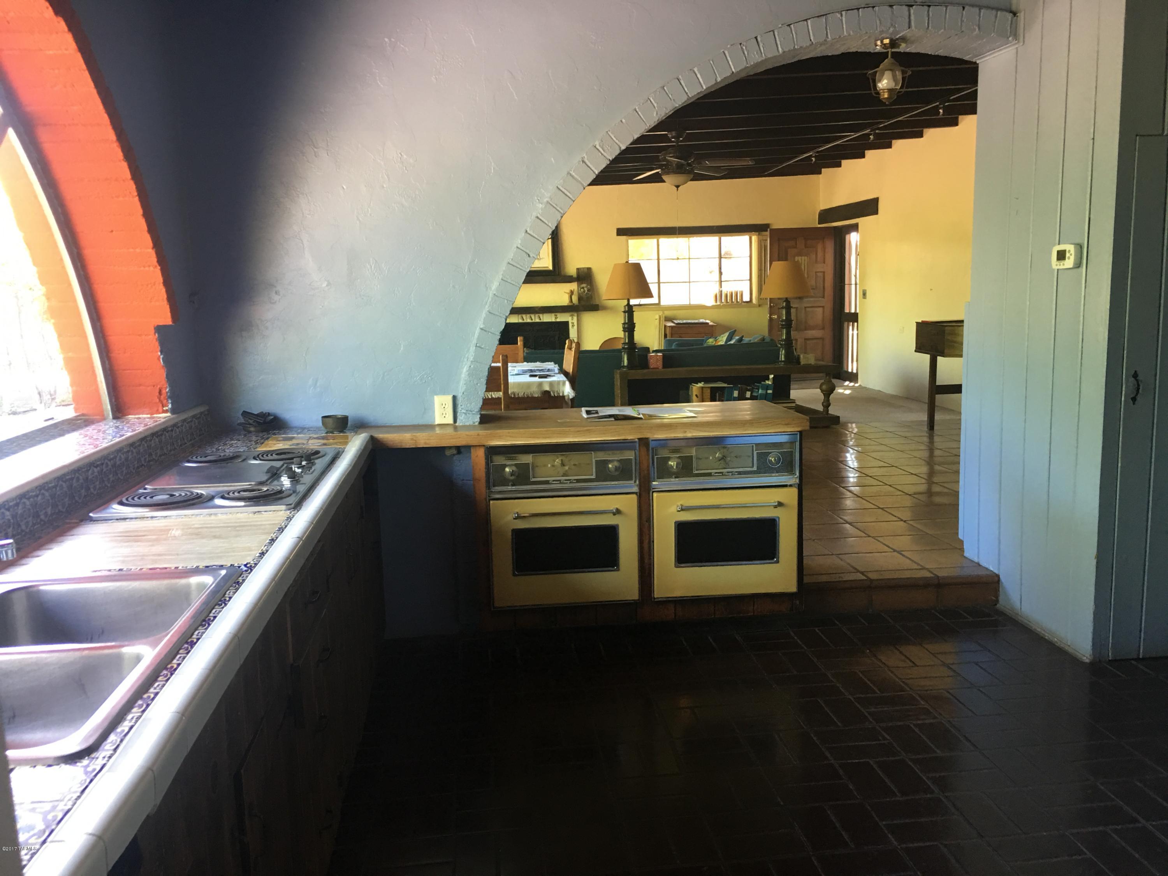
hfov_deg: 61.7
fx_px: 979
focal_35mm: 29
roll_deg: +0.4
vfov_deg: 48.2
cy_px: 438
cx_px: 584
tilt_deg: -7.7
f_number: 2.2
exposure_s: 1/15
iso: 50
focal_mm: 4.15
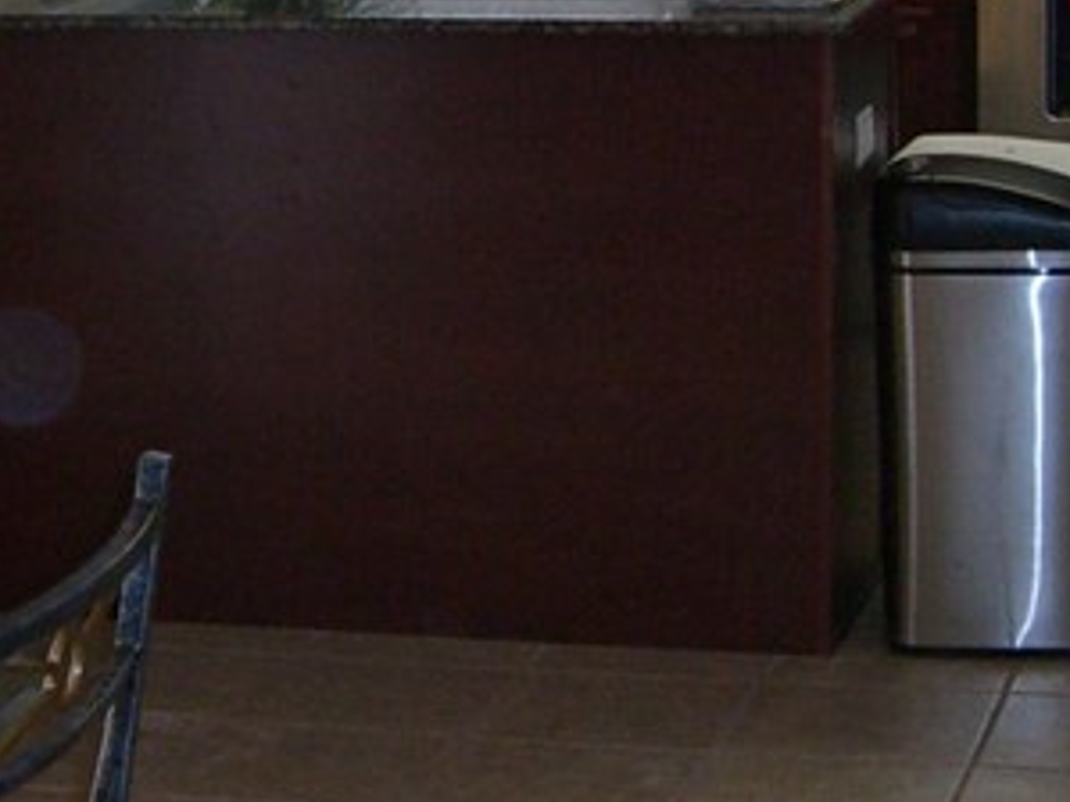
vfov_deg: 11.3
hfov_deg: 15.2
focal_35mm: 130
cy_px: 125
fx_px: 4017
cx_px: 515
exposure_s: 1/60
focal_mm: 6.2
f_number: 2.7
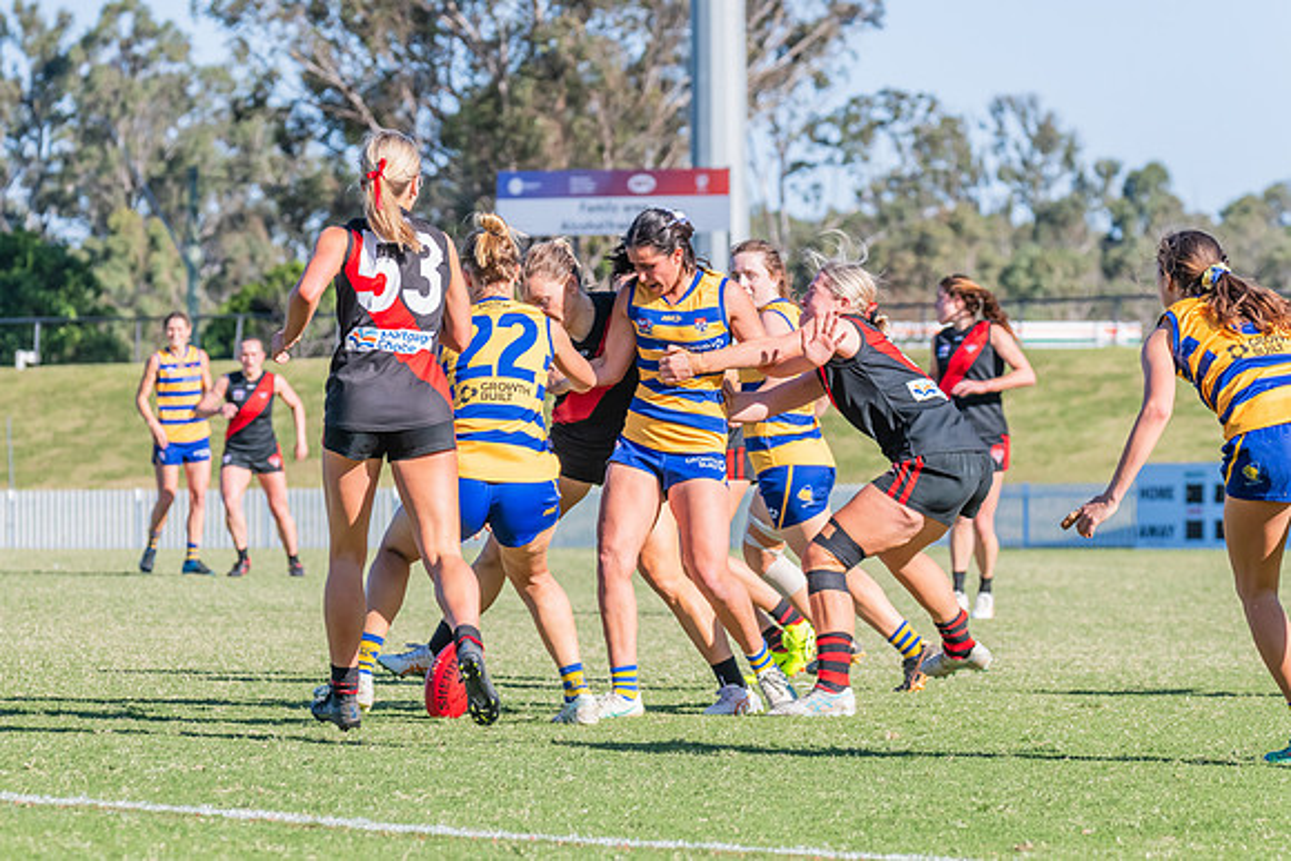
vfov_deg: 5.5
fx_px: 9007
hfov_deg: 8.2
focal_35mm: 251
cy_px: 458
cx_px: 555
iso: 800
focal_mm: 220
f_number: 9
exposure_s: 1/1250
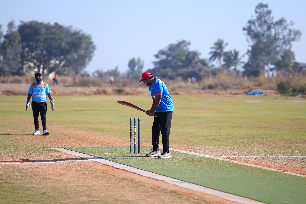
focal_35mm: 127
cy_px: 102
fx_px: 1079
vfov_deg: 10.8
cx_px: 153
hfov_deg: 16.1
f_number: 1.6
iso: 50
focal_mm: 85
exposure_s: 1/2000
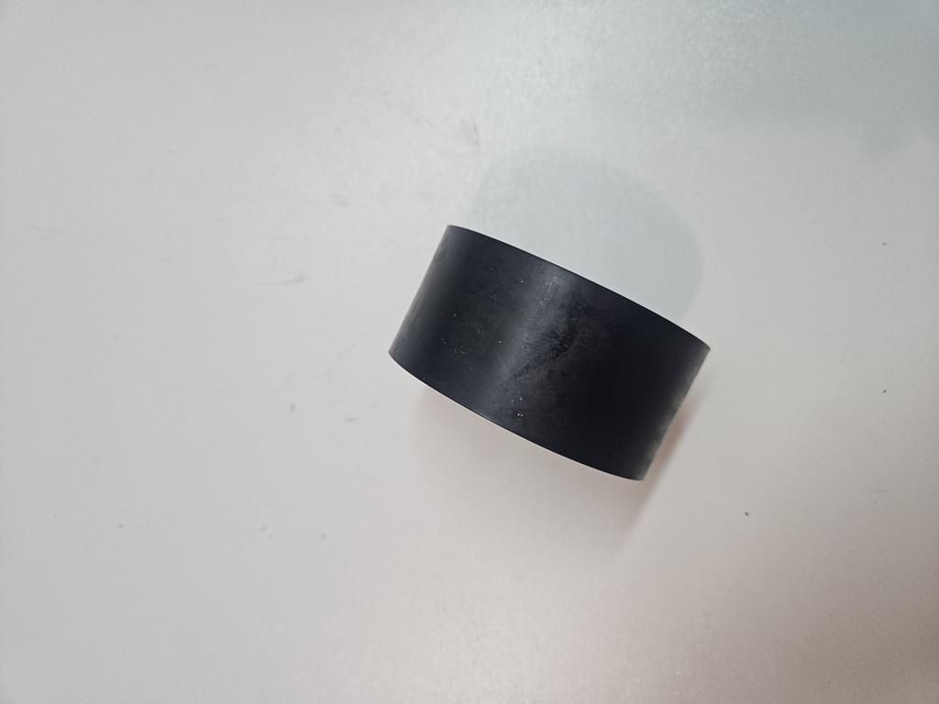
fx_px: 624
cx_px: 470
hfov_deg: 73.9
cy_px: 352
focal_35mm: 23
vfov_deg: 58.9
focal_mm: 5.4
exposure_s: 1/100
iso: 125
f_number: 1.8
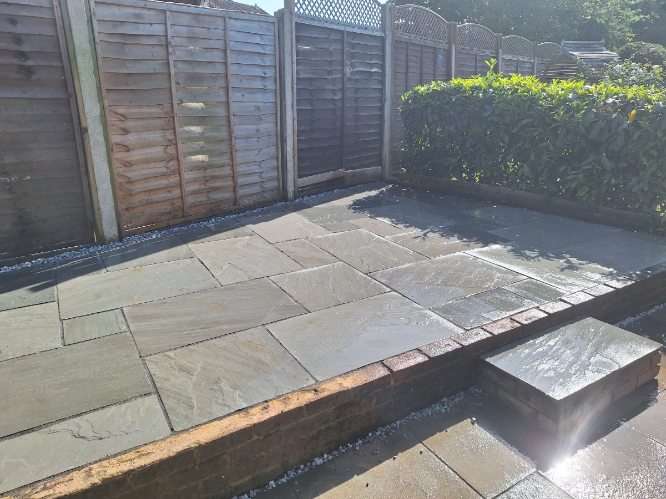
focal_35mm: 23
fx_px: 443
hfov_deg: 73.9
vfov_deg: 58.9
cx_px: 333
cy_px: 250
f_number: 1.8
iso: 40
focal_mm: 5.54
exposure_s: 1/1946
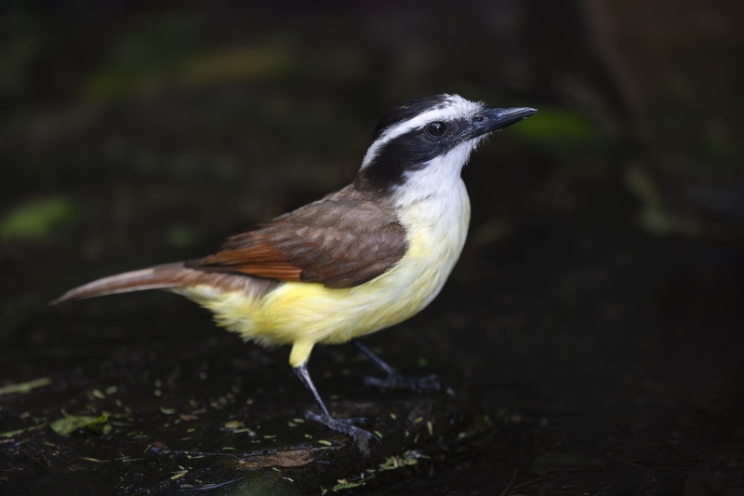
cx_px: 372
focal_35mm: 600
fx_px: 12397
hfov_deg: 3.4
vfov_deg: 2.3
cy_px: 248
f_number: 4
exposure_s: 1/160
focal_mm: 600
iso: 500
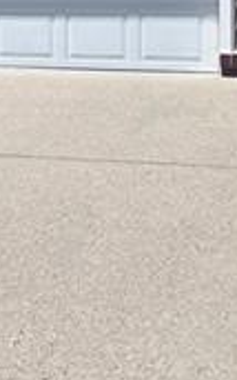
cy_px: -44
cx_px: -124
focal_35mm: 124
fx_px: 1280
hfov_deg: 10.2
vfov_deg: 16.3
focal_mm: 5.7
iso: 50
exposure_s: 1/6993
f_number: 1.5
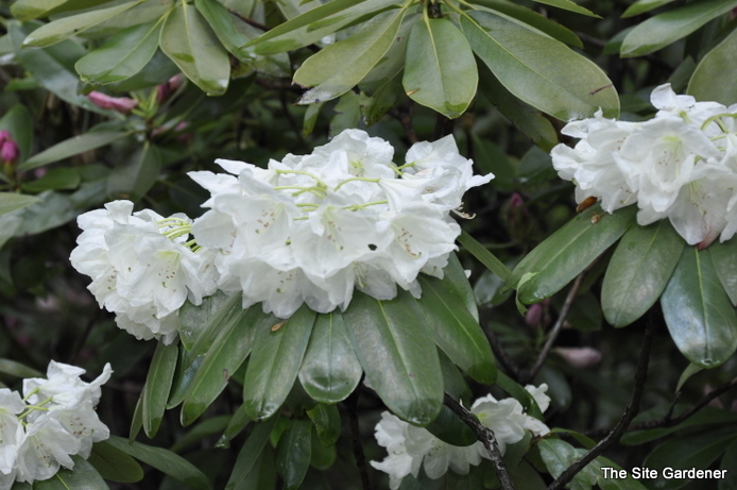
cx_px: 323
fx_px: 3713
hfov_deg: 11.3
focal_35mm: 182
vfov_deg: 7.5
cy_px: 217
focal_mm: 105
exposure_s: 1/125
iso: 400
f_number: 5.6
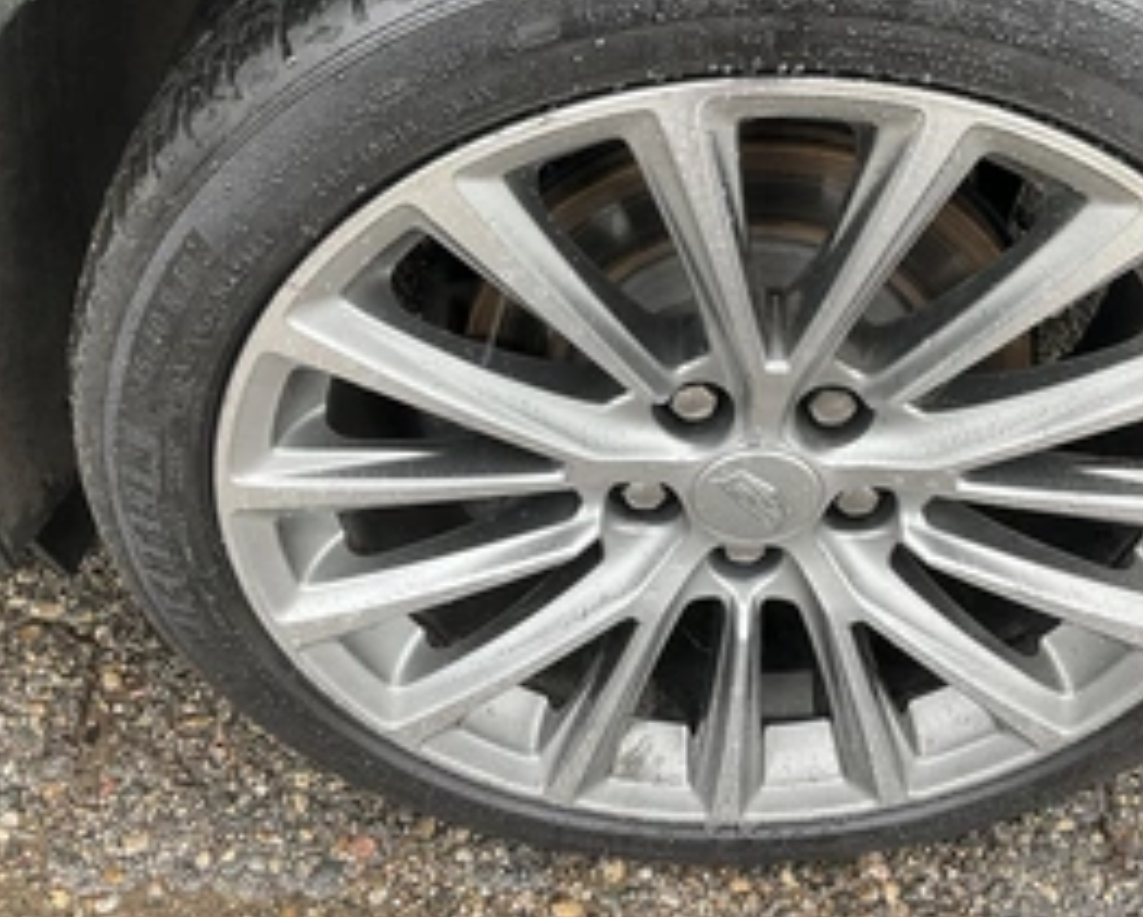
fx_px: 1456
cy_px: 413
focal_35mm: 43
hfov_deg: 42.4
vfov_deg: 34.9
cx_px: 748
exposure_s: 1/122
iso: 32
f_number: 1.8
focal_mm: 3
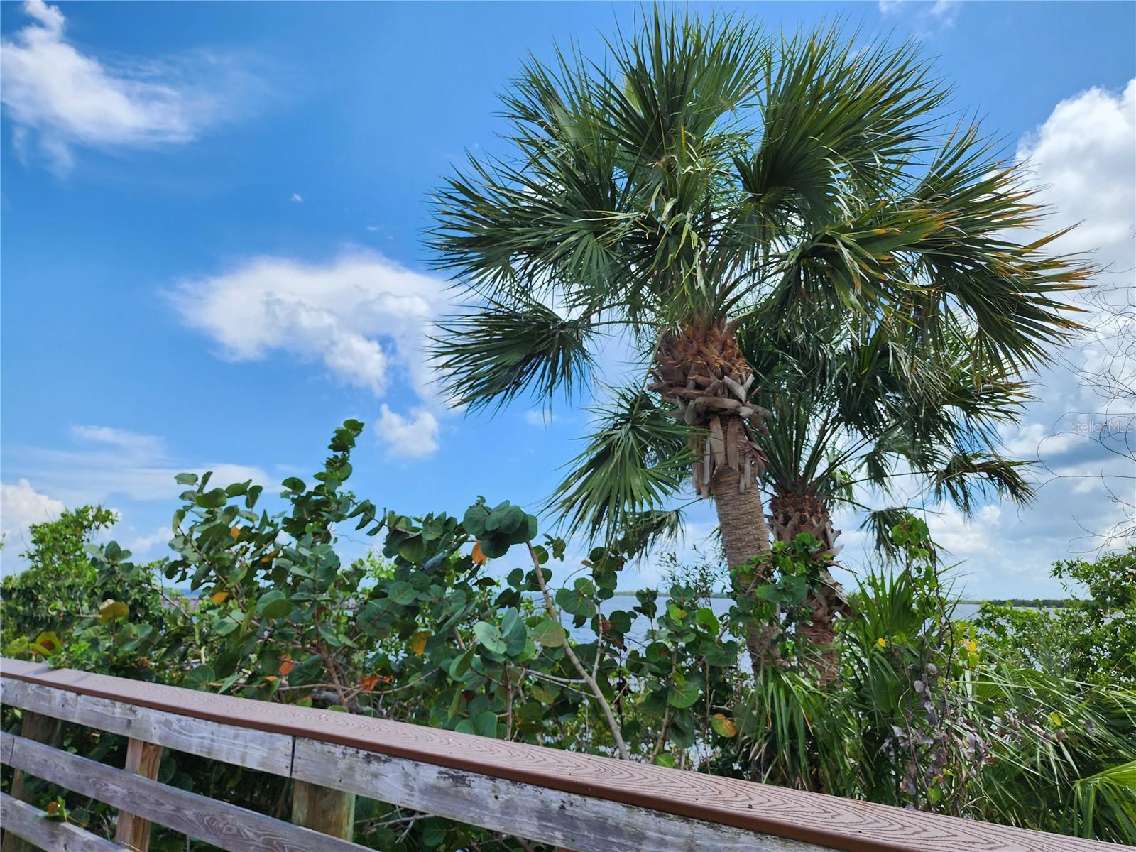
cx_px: 568
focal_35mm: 23
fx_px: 755
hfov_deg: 73.9
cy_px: 426
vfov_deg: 58.9
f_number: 1.8
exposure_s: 1/960
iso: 12
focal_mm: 6.4
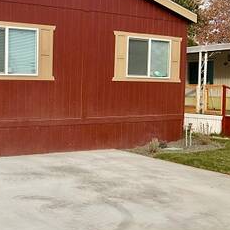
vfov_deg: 31.1
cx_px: -15
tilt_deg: -4.0
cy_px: 116
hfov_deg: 28.6
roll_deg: -0.8
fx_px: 413
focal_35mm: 55
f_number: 1.8
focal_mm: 3.99
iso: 20
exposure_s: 1/188
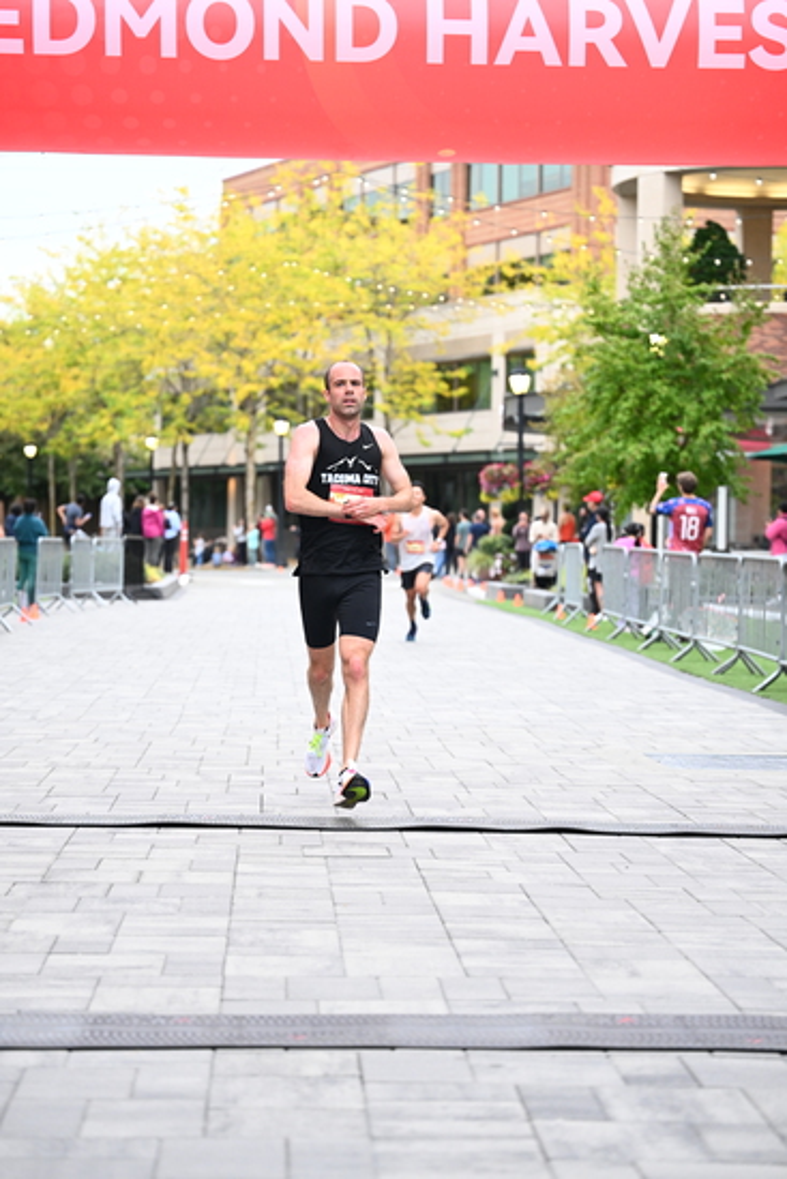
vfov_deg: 26.3
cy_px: 590
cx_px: 394
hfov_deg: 17.7
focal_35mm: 77
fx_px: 2523
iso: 1600
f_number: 2.8
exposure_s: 1/800
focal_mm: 77
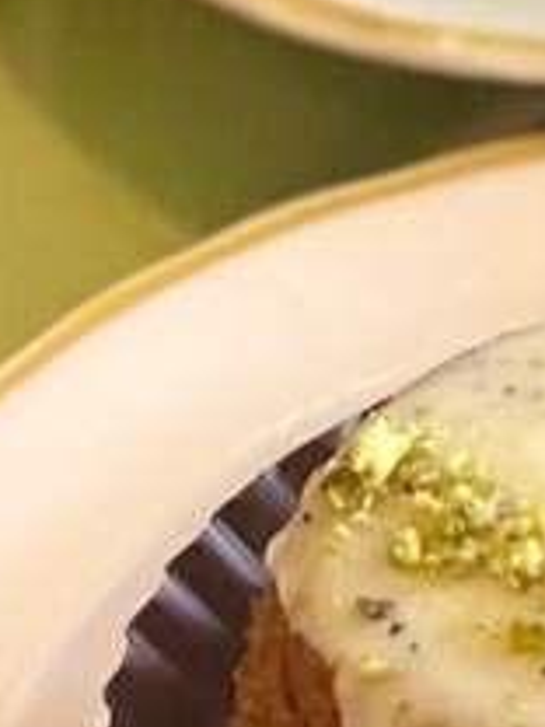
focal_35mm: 256
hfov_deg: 5.5
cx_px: 1480
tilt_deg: -36.9
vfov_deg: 7.4
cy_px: -727
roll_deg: -1.3
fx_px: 5374
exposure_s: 1/120
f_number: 1.6
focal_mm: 5.1
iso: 100
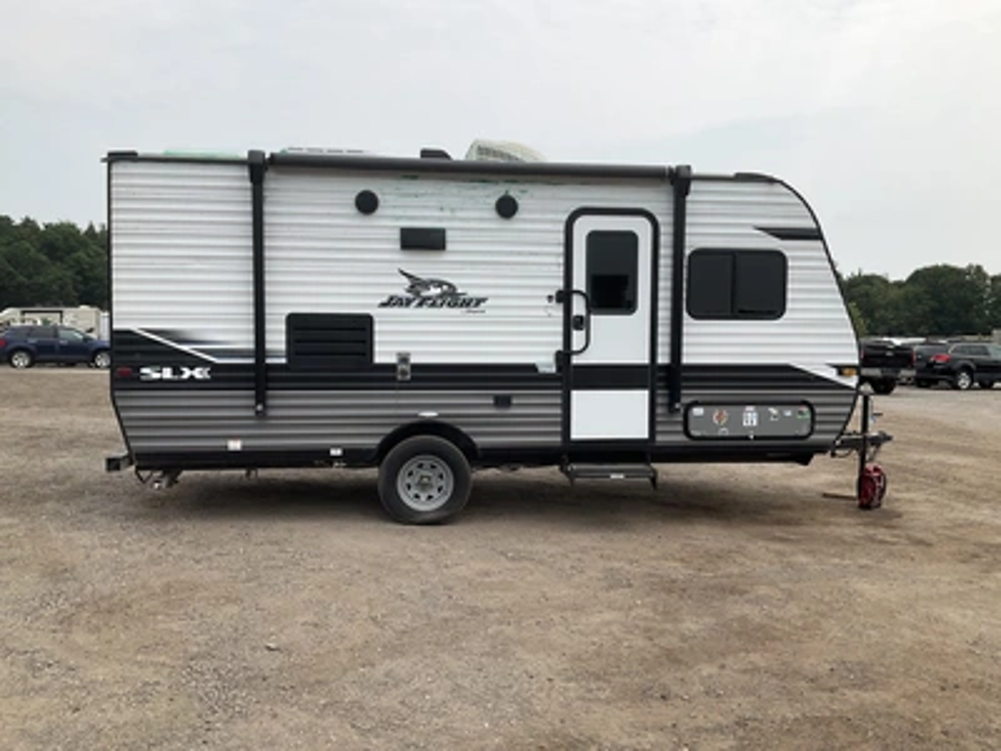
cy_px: 376
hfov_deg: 61.7
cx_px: 500
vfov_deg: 48.2
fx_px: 839
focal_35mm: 29
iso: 25
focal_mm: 3
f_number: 1.8
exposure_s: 1/2141
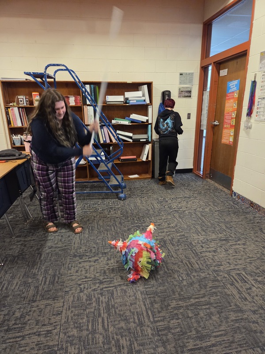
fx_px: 235
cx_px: 132
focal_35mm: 23
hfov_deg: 58.9
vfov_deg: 73.9
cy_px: 177
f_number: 1.8
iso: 800
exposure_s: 1/120
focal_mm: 5.4
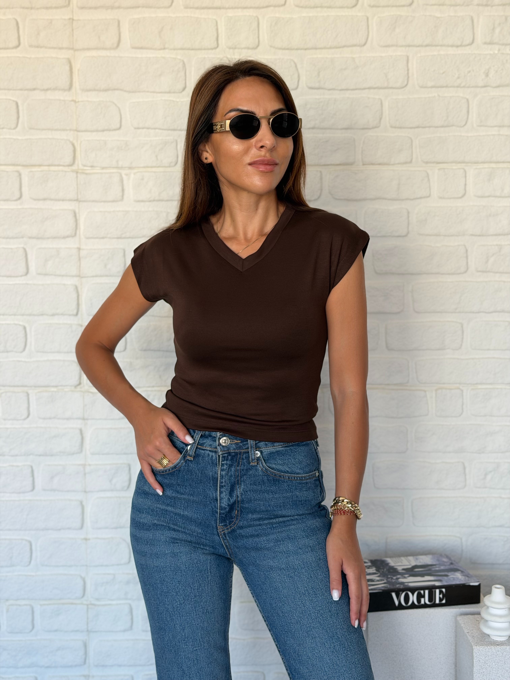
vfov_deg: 39.7
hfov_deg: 30.3
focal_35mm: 48
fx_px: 943
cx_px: 255
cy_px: 340
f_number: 1.78
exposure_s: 1/121
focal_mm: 6.76
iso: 50
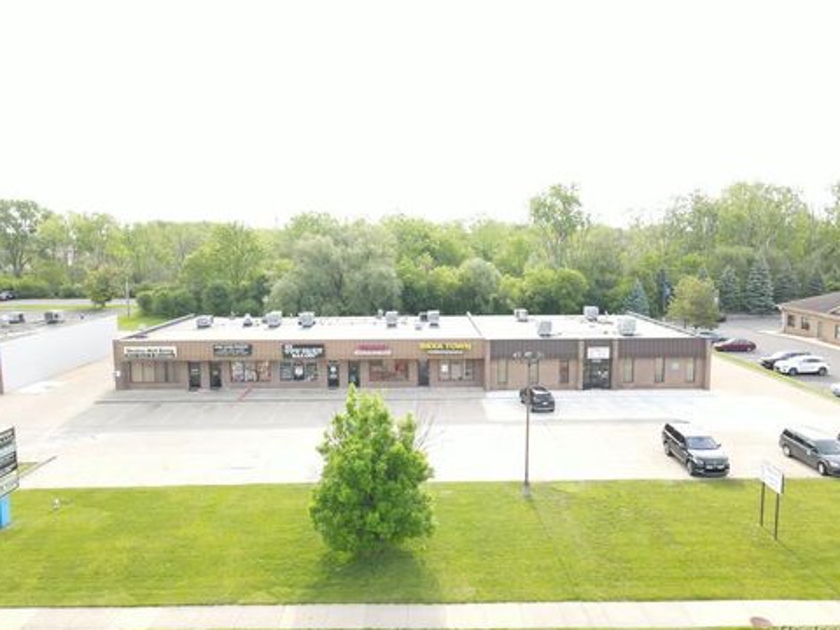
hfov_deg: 69.4
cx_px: 430
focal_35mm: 25
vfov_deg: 54.9
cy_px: 318
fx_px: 607
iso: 100
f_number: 2.8
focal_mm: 4.5
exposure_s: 1/100
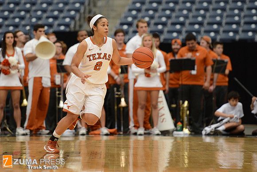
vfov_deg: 6.9
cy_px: 86
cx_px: 128
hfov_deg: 10.3
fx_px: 1428
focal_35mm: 200
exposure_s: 1/1250
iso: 1000
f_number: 2.8
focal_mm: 200
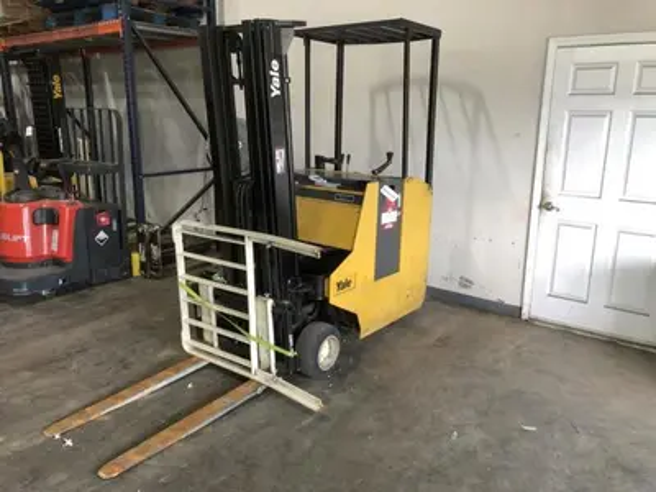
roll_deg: -0.2
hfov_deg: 63.4
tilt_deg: -12.4
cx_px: 328
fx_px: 531
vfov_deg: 49.7
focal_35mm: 28
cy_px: 246
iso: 32
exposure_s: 1/24
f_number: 1.8
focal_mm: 4
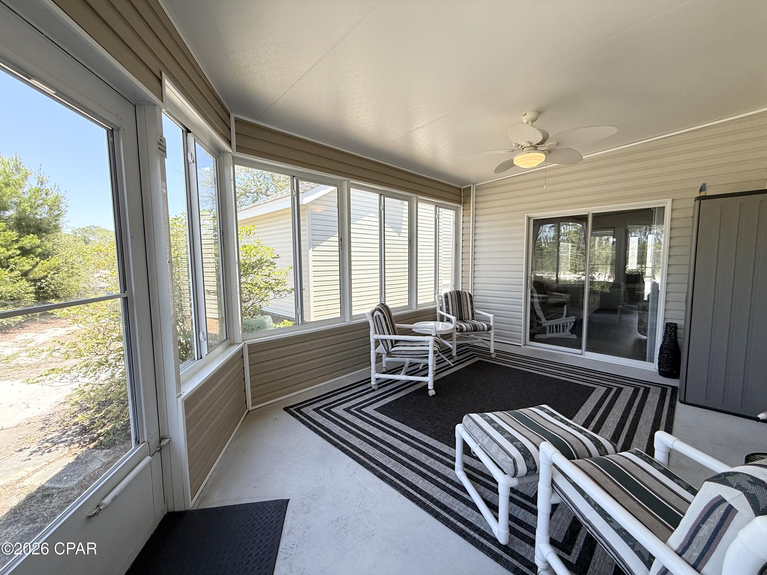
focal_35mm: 14
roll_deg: +0.3
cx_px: 384
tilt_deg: -5.3
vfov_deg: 85.7
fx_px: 310
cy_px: 288
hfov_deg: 102.1
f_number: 2.2
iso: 50
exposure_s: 1/398
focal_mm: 2.22
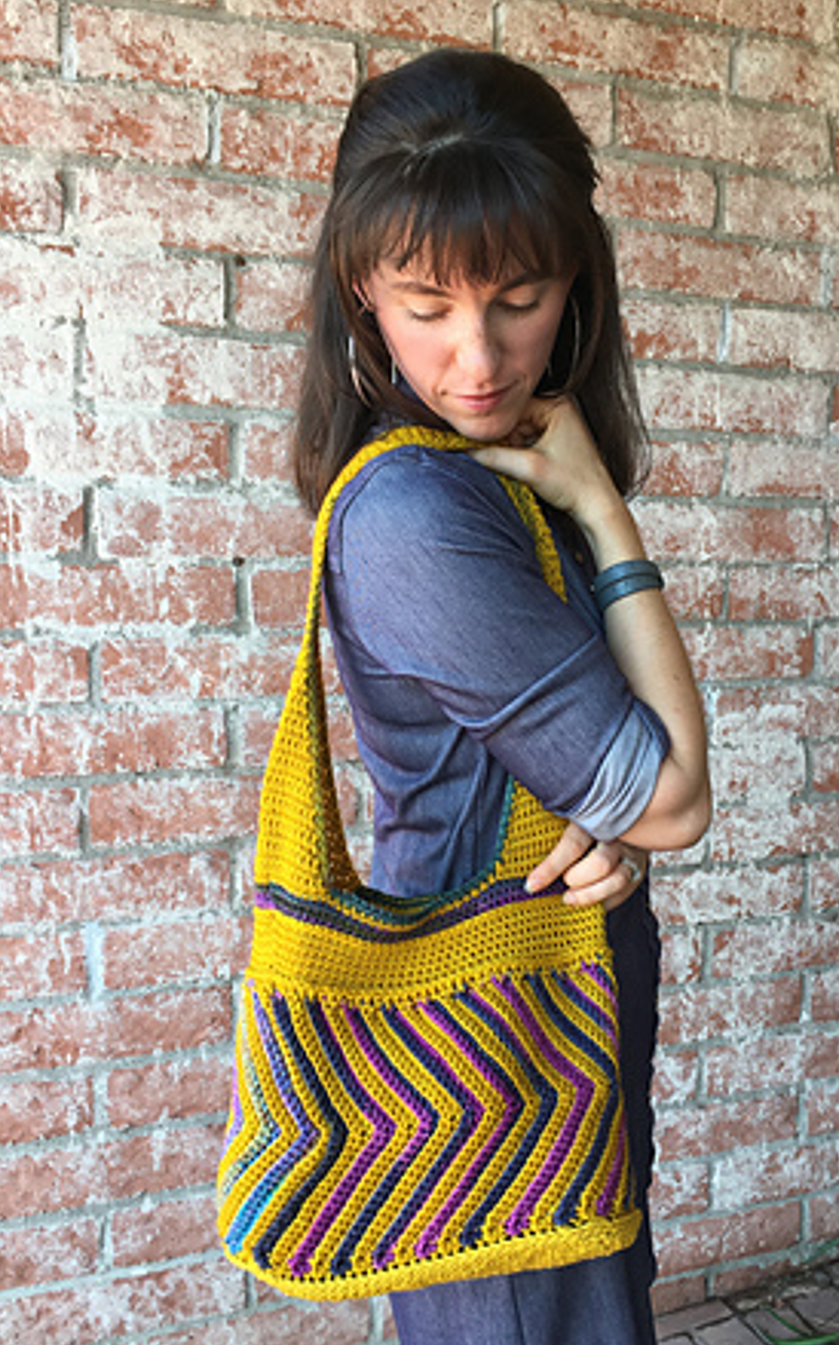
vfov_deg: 55.3
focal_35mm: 35
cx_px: 495
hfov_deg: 36.1
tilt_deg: -6.6
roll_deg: +0.4
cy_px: 720
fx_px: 1282
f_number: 2.2
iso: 40
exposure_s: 1/120
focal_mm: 4.15
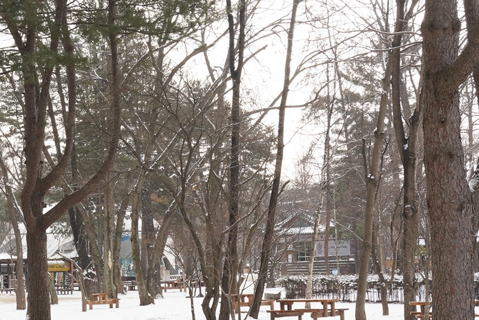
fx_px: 971
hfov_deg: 27.2
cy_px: 229
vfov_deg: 18.6
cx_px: 95
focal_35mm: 73
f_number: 13
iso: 320
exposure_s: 1/100
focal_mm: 33
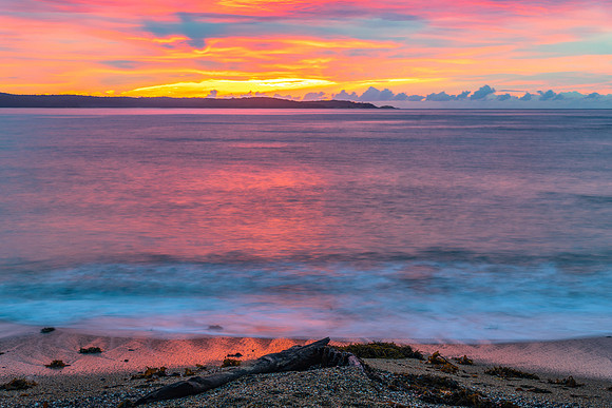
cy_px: 204
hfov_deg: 30.8
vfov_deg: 20.9
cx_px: 306
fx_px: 1110
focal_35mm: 65
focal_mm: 65
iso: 100
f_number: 9
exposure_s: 6
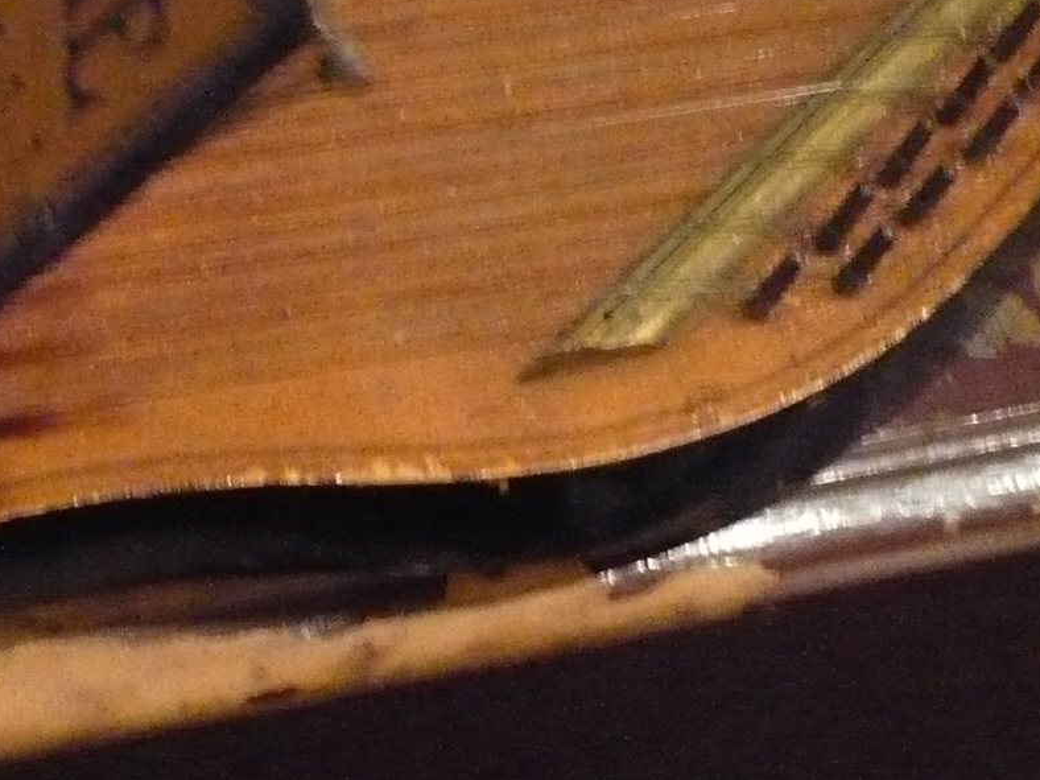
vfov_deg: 15.7
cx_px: 289
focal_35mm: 91
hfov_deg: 21.4
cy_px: -124
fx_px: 2734
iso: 800
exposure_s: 1/10
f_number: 2.8
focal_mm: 5.8
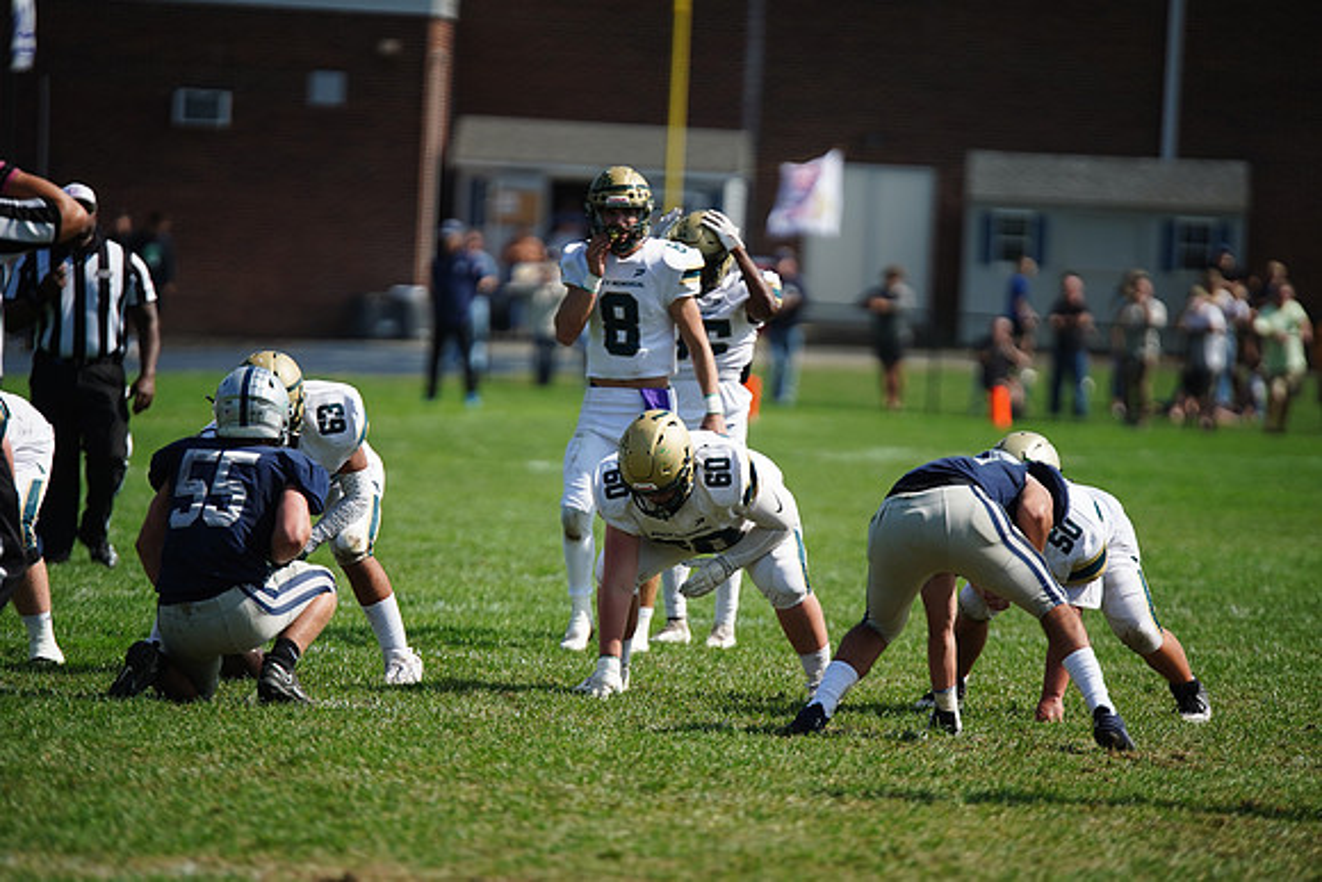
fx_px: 11019
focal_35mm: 300
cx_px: 661
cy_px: 441
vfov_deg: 4.6
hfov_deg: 6.9
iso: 400
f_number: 2.8
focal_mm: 300
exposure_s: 1/5000
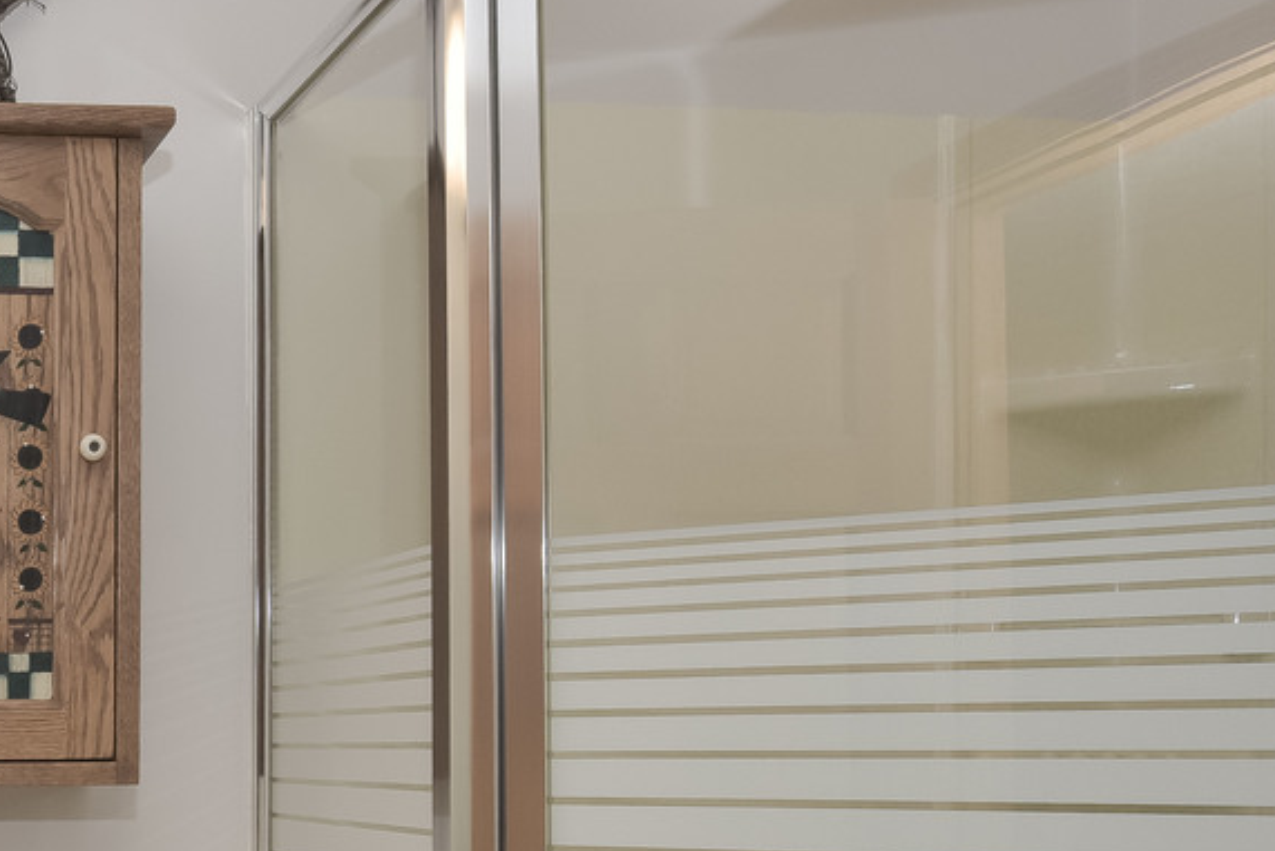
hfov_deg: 33.3
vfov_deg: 25.8
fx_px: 1807
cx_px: -172
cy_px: 726
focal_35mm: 51
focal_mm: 18
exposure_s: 1/80
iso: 400
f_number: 8
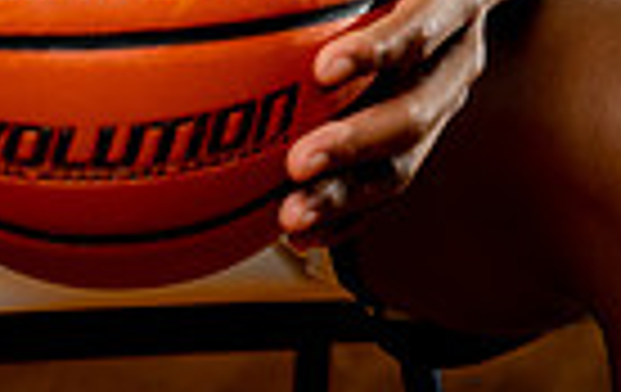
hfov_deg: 9.8
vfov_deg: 5.9
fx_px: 3597
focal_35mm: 212
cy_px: -604
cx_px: 40
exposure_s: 1/250
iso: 400
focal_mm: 64
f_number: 4.5
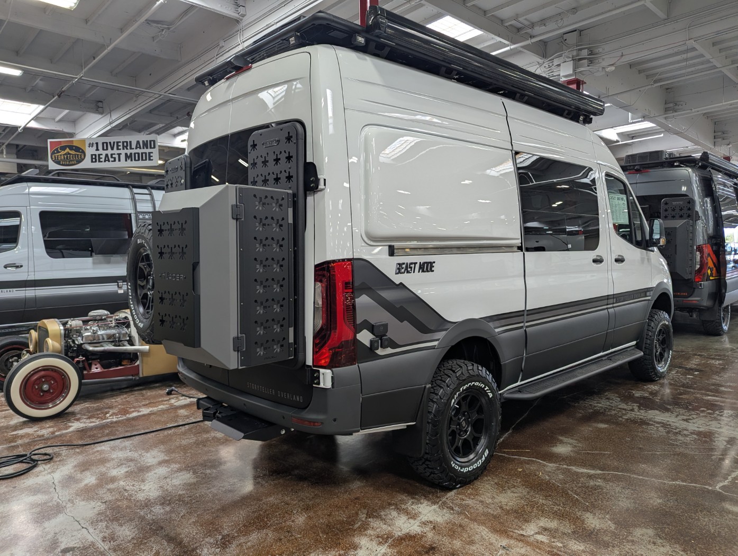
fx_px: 512
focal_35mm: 24
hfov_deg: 71.5
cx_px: 369
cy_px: 278
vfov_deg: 56.9
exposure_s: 1/120
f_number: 1.85
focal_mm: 6.81
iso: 78
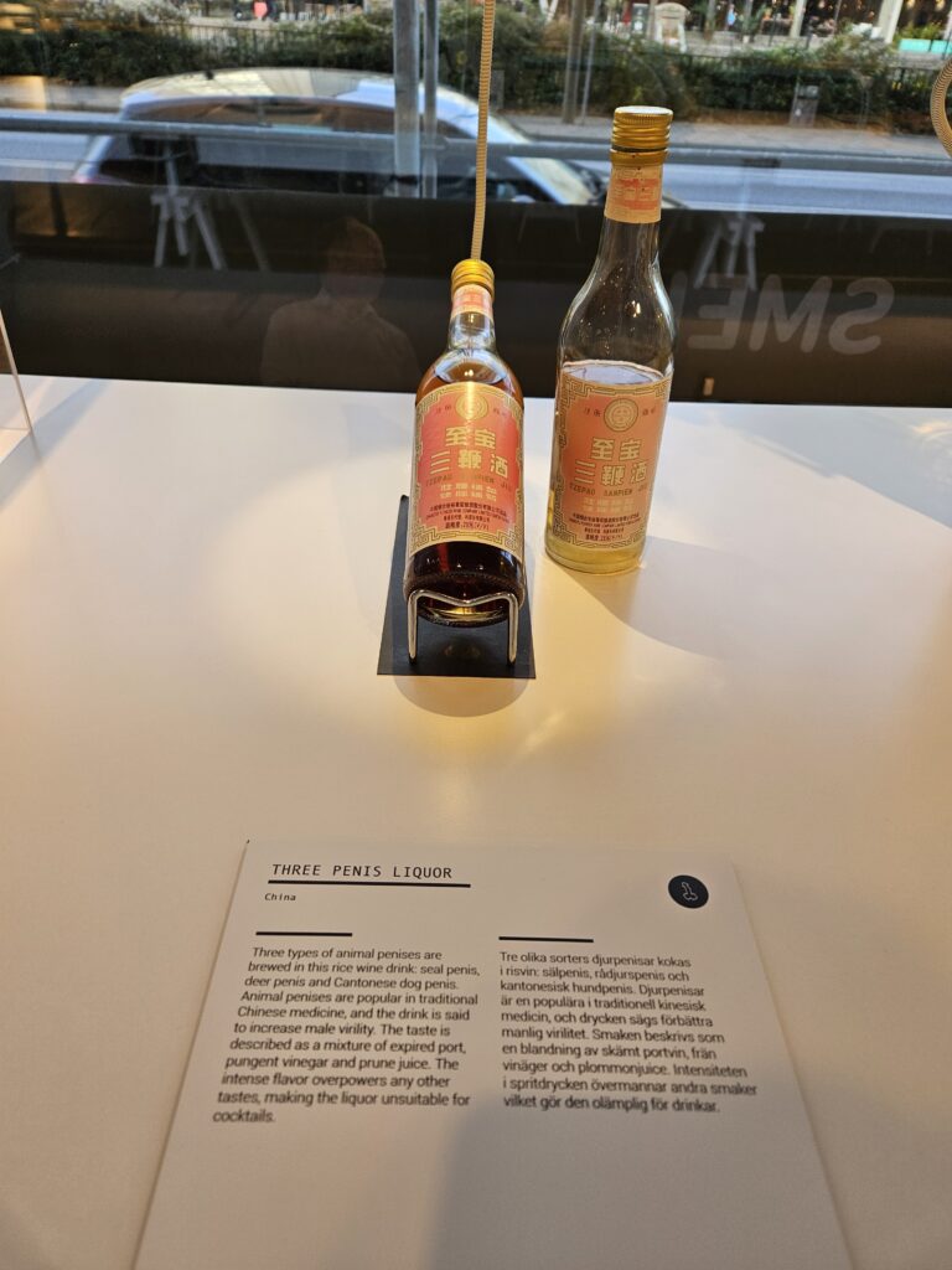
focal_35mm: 23
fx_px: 843
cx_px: 476
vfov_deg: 73.9
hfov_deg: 58.9
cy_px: 635
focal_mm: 5.4
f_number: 1.8
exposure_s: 1/247
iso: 40
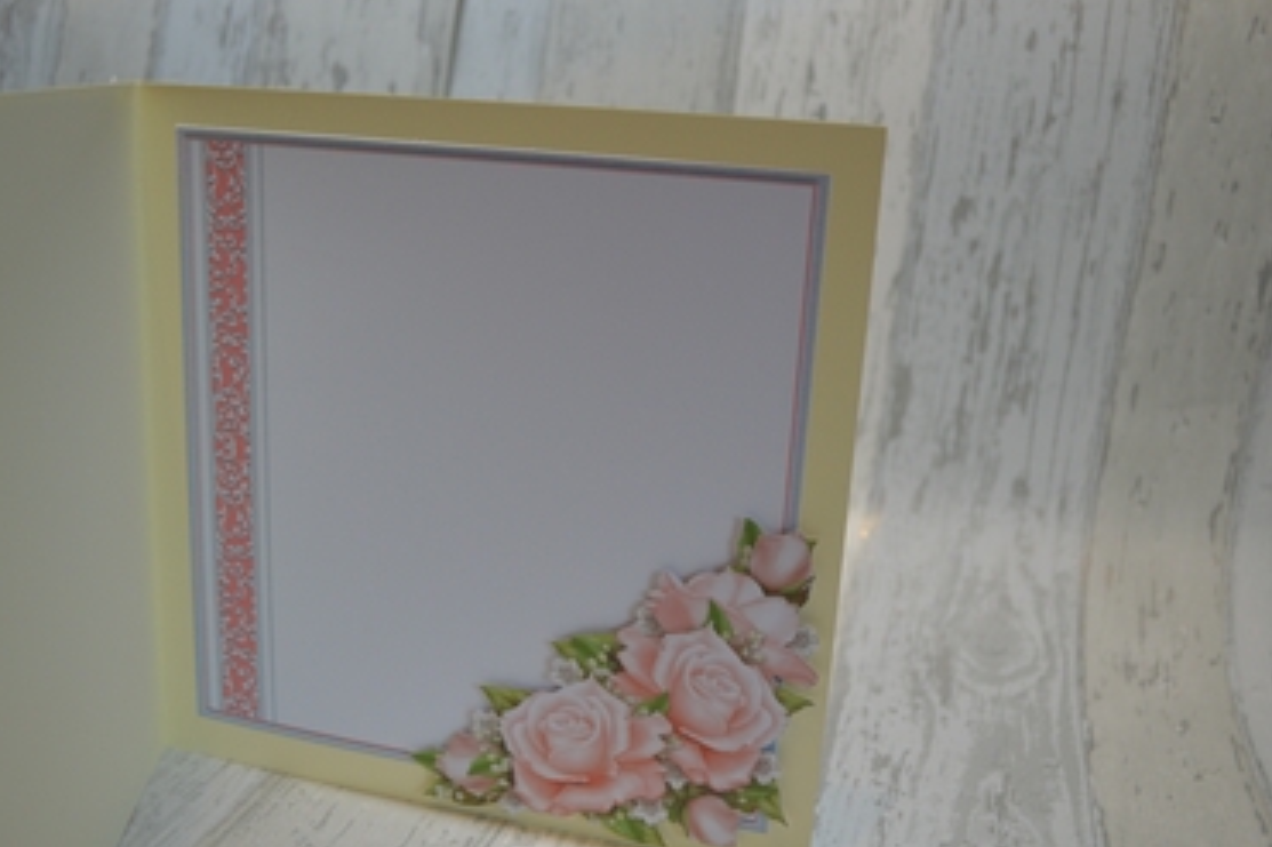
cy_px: 496
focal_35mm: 40
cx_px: 549
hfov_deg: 48.3
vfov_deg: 33.3
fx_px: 1413
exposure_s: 1/40
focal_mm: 22
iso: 400
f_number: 3.8
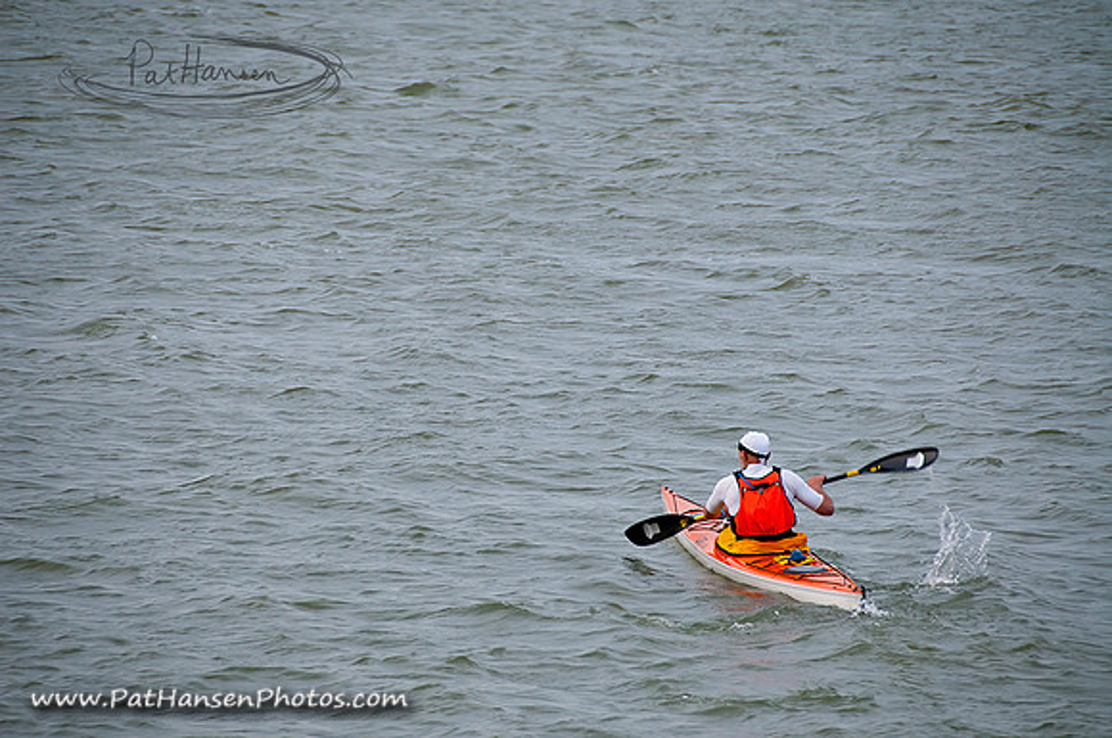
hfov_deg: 6.9
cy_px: 369
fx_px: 9254
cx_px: 556
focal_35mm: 300
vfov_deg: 4.6
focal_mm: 200
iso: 800
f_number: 5.6
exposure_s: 1/250
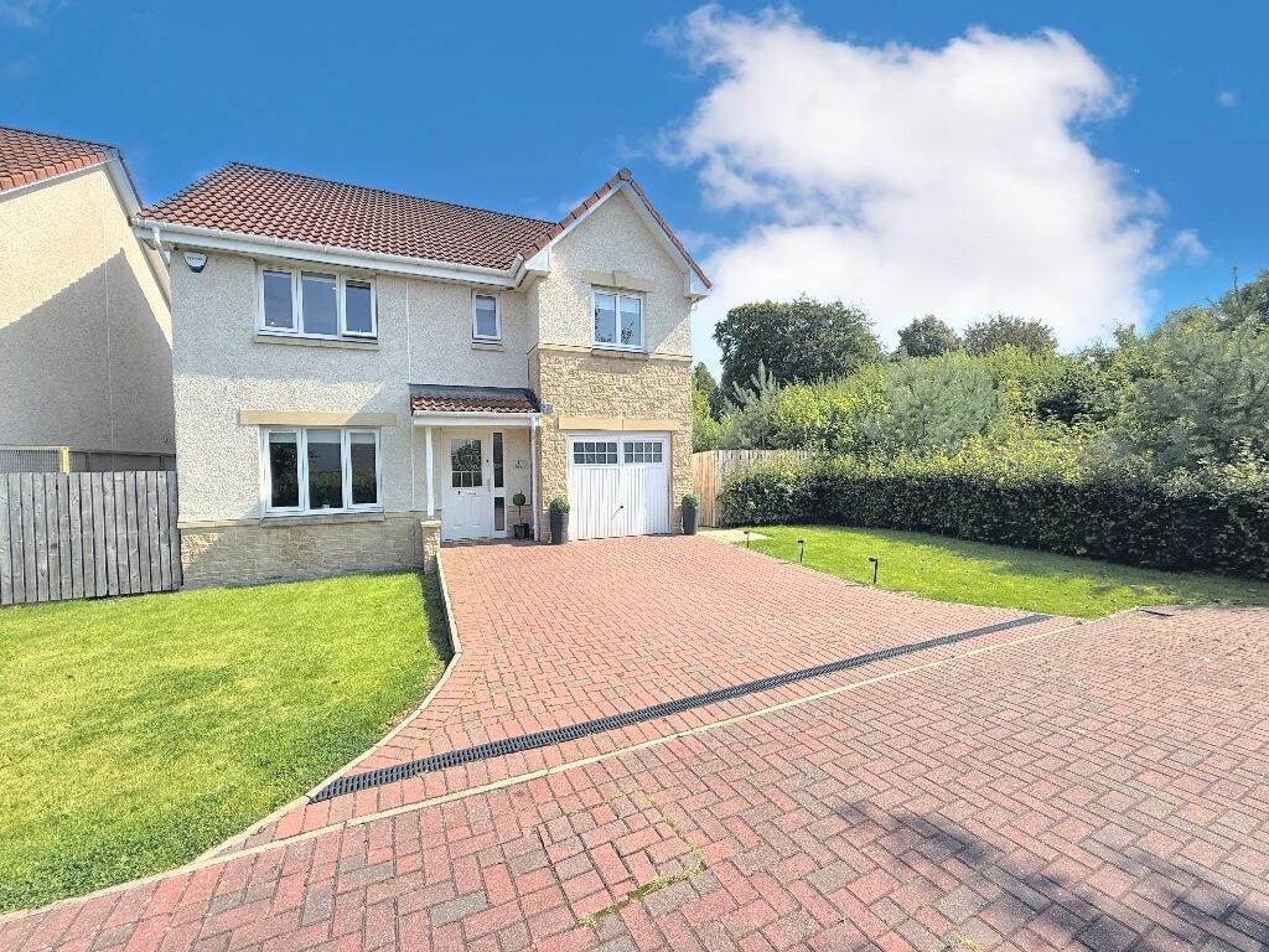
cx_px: 634
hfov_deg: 102.1
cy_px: 476
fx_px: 513
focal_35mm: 14
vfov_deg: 85.7
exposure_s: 1/1399
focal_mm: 2.22
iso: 50
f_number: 2.2
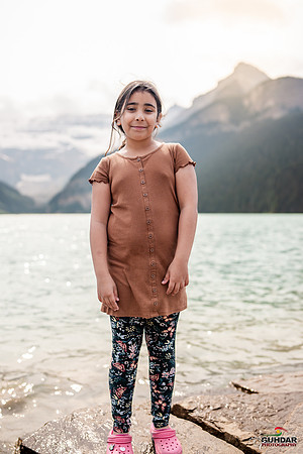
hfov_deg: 37.9
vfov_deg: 54.4
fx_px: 442
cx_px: 152
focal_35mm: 35
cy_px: 227
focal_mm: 35
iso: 200
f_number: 2
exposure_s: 1/4000
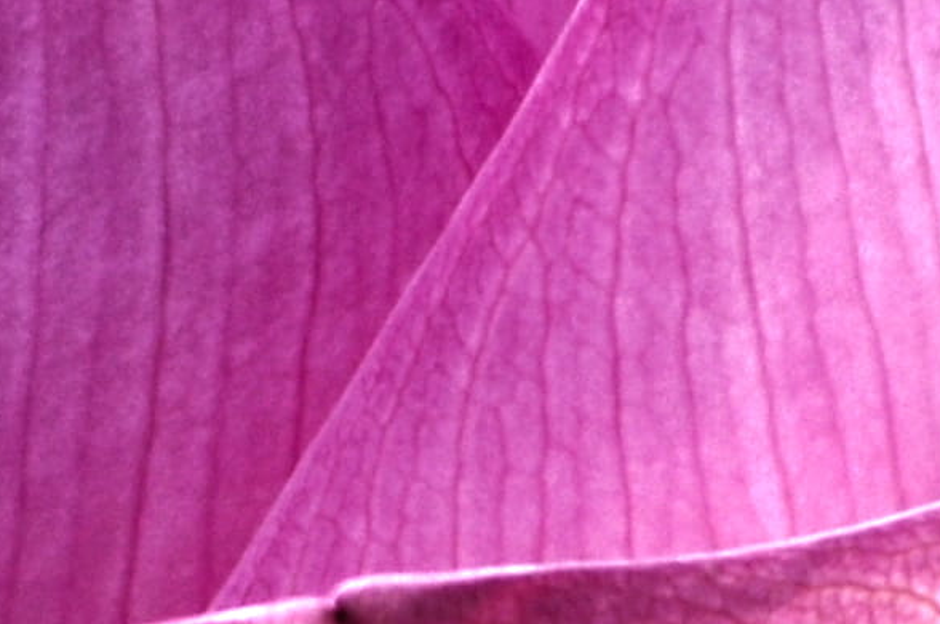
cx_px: 1140
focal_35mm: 2188
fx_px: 57037
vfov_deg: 0.6
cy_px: 202
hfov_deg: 0.9
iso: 200
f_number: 5.6
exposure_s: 1/400
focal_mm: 200
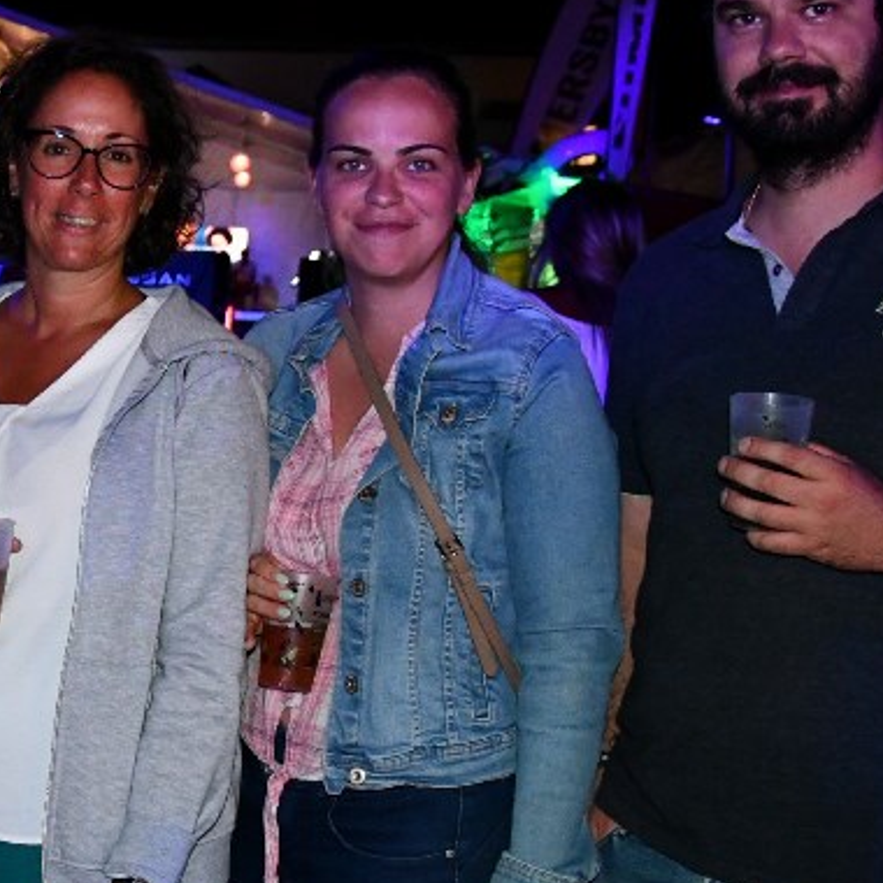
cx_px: 93
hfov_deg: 23.7
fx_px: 2049
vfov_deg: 24.2
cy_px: 555
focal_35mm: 71
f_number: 3.8
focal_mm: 21
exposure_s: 1/60
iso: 3600
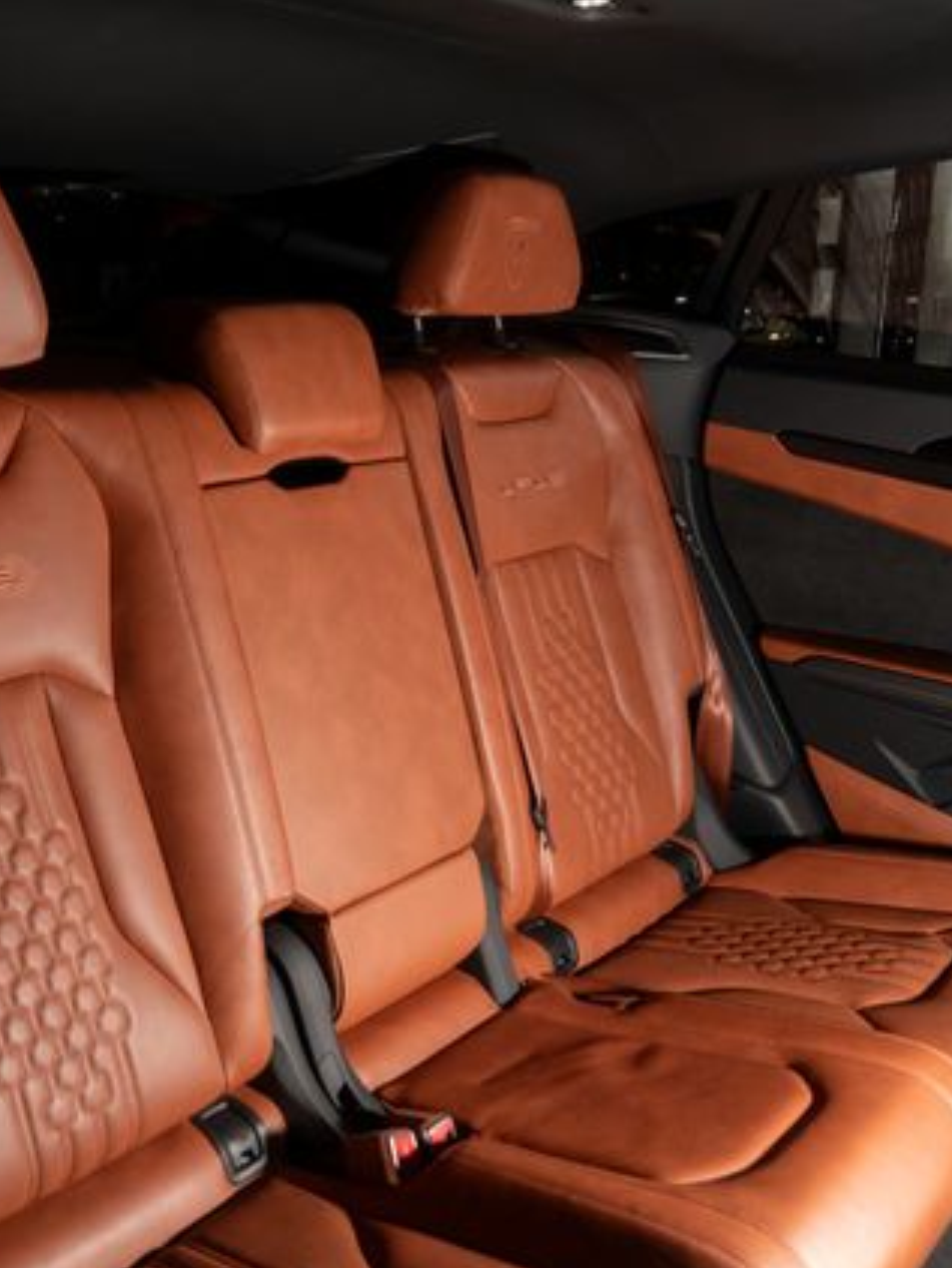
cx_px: 240
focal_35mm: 35
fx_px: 1282
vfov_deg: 52.6
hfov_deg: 39.6
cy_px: 639
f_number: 3.5
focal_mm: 24
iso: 400
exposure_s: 1/50
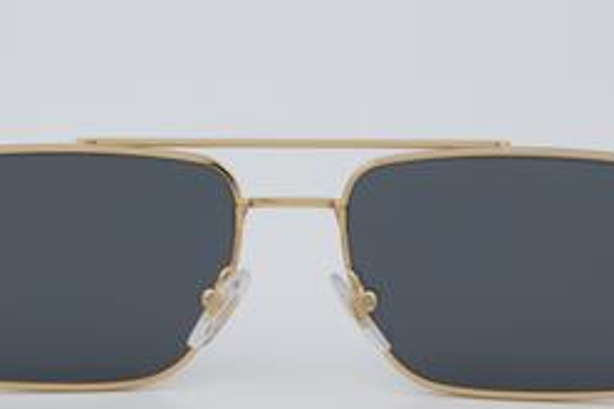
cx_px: 295
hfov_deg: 15.4
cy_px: 250
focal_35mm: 133
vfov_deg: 10.3
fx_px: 2263
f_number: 32
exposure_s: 1/4
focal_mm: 55
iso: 100
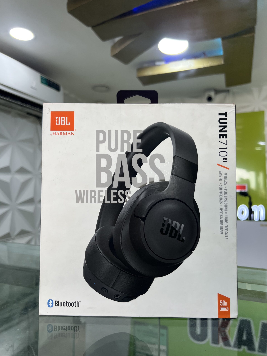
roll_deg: +0.8
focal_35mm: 26
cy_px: 178
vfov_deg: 67.3
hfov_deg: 53.1
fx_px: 267
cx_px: 134
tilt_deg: +2.3
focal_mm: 5.7
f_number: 1.5
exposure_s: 1/101
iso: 64
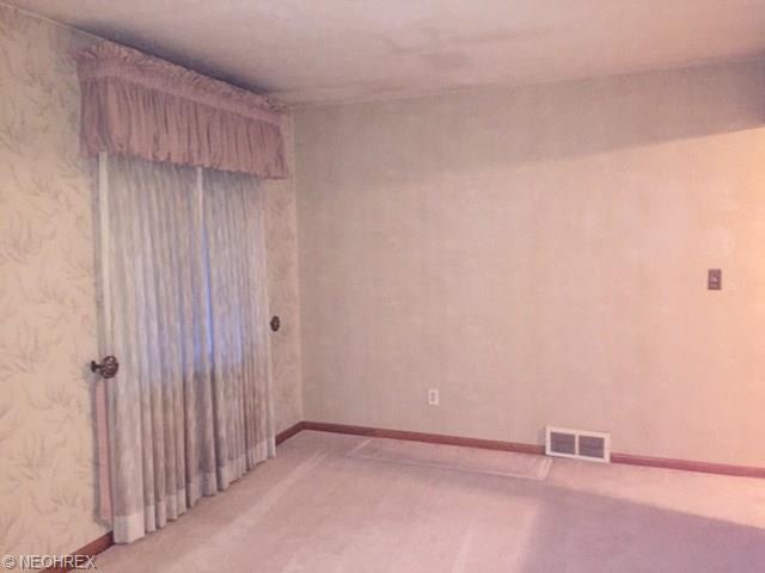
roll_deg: +2.2
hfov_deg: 61.7
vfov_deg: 48.2
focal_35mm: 29
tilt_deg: -4.4
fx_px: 641
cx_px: 382
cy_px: 286
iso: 500
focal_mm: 4.15
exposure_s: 1/16
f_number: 2.2
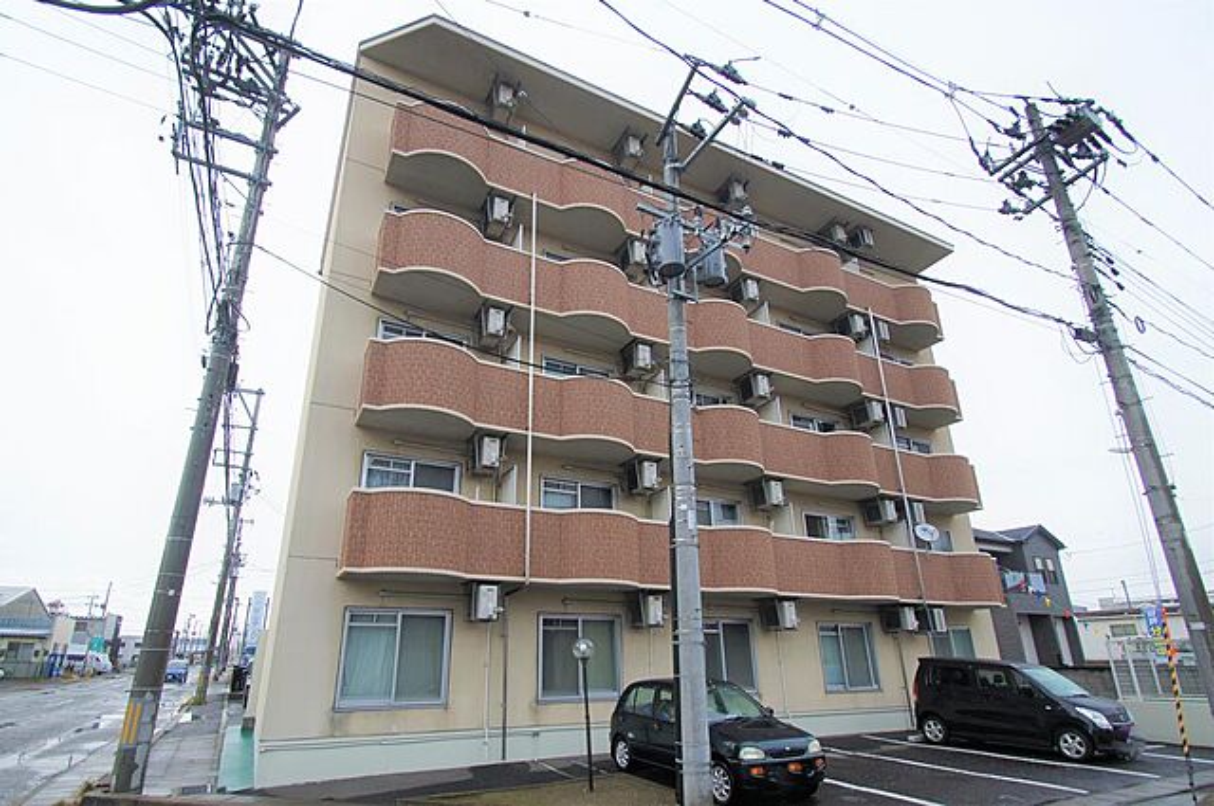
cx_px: 607
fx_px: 505
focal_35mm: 15
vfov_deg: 77.2
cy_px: 403
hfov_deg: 100.5
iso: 100
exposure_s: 1/80
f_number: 5.6
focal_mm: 10
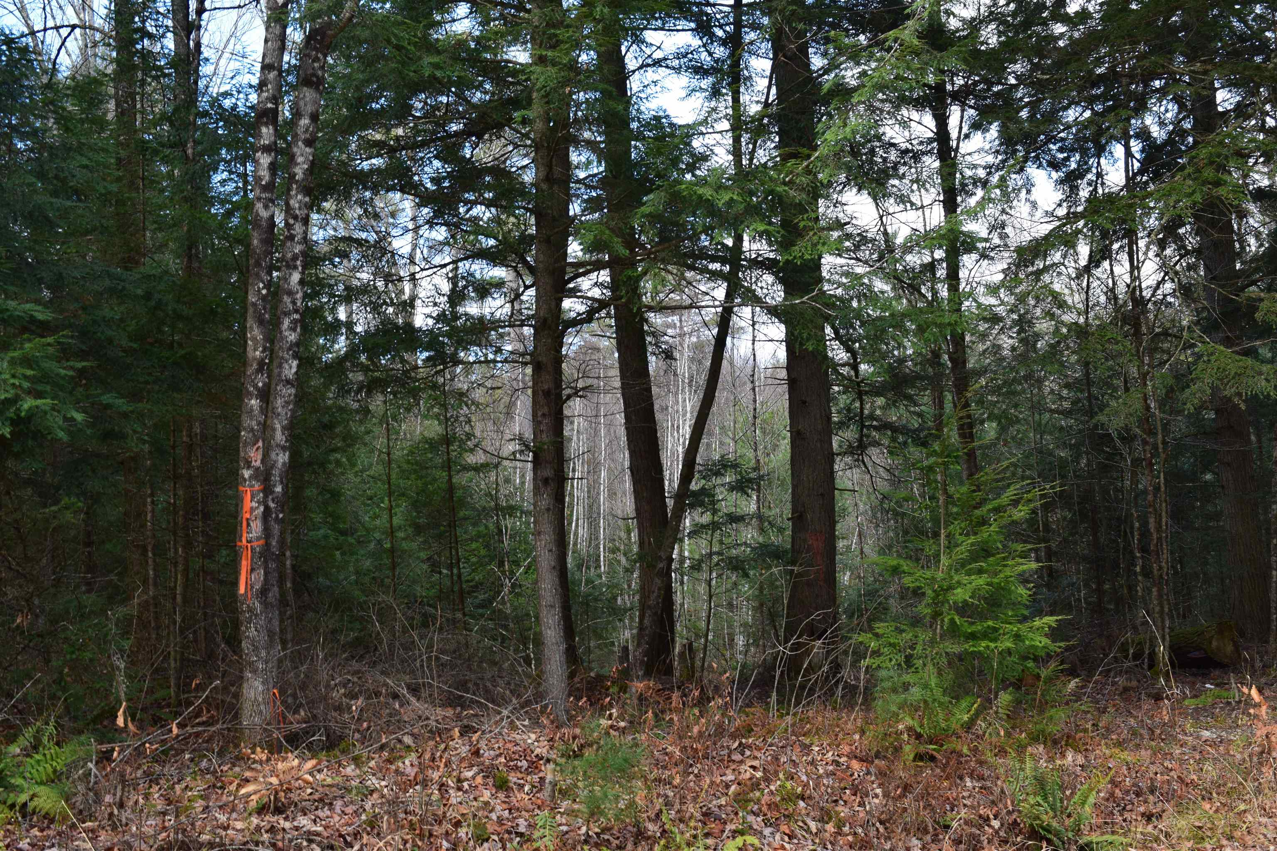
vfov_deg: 35.5
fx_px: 1330
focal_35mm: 38
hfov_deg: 51.3
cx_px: 638
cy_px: 426
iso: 400
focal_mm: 25
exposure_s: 1/100
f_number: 9
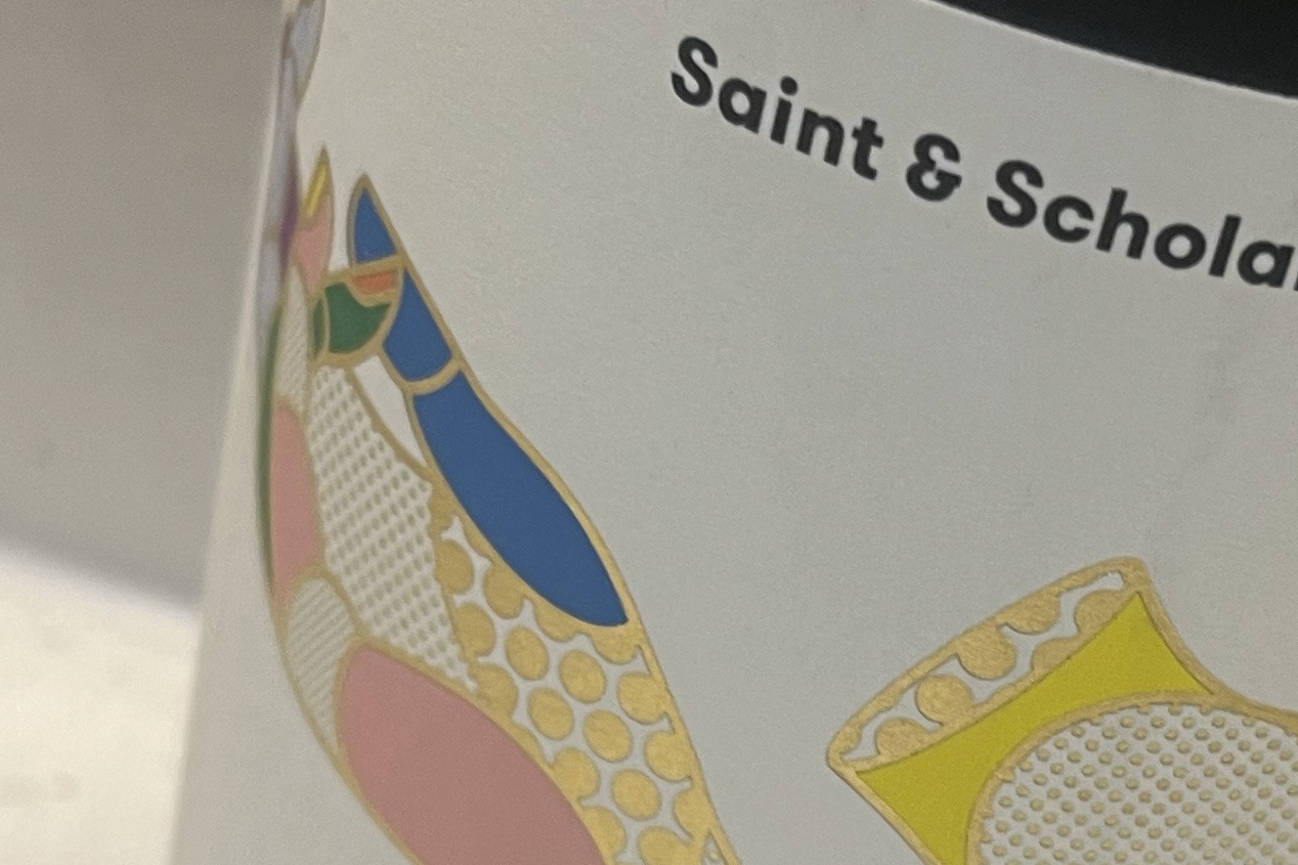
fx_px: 3100
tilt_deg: -31.1
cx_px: 925
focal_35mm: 86
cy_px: 624
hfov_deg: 23.5
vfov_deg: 15.8
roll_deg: -13.8
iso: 80
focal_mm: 5.1
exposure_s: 1/50
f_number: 1.6
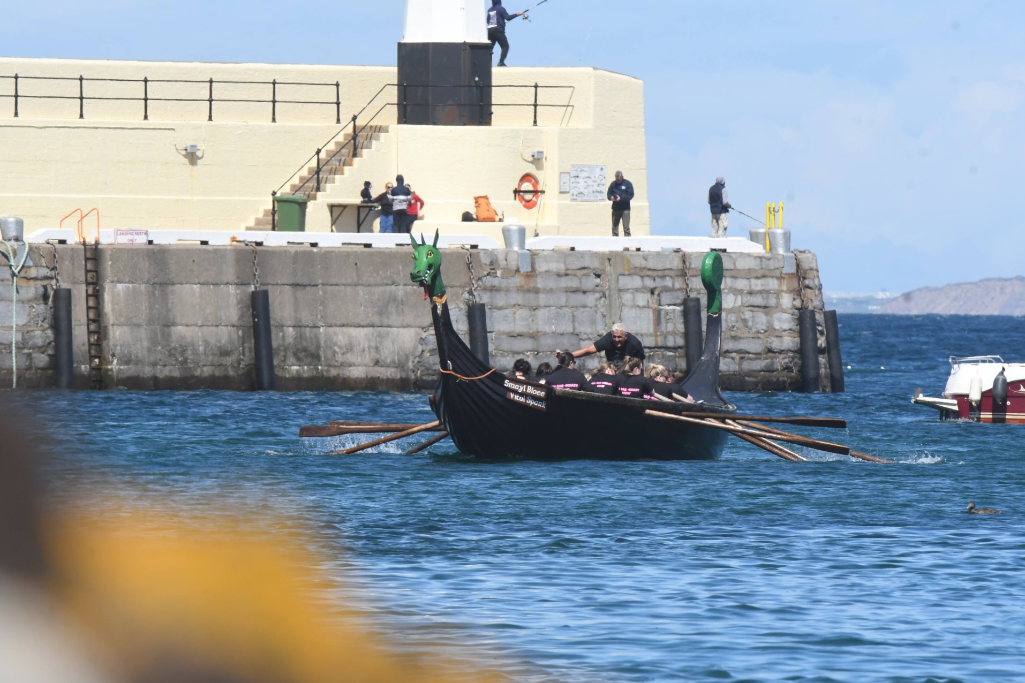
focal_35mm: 642
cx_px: 510
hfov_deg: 3.2
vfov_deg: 2.1
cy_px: 347
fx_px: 18278
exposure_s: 1/640
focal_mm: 400
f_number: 13
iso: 640
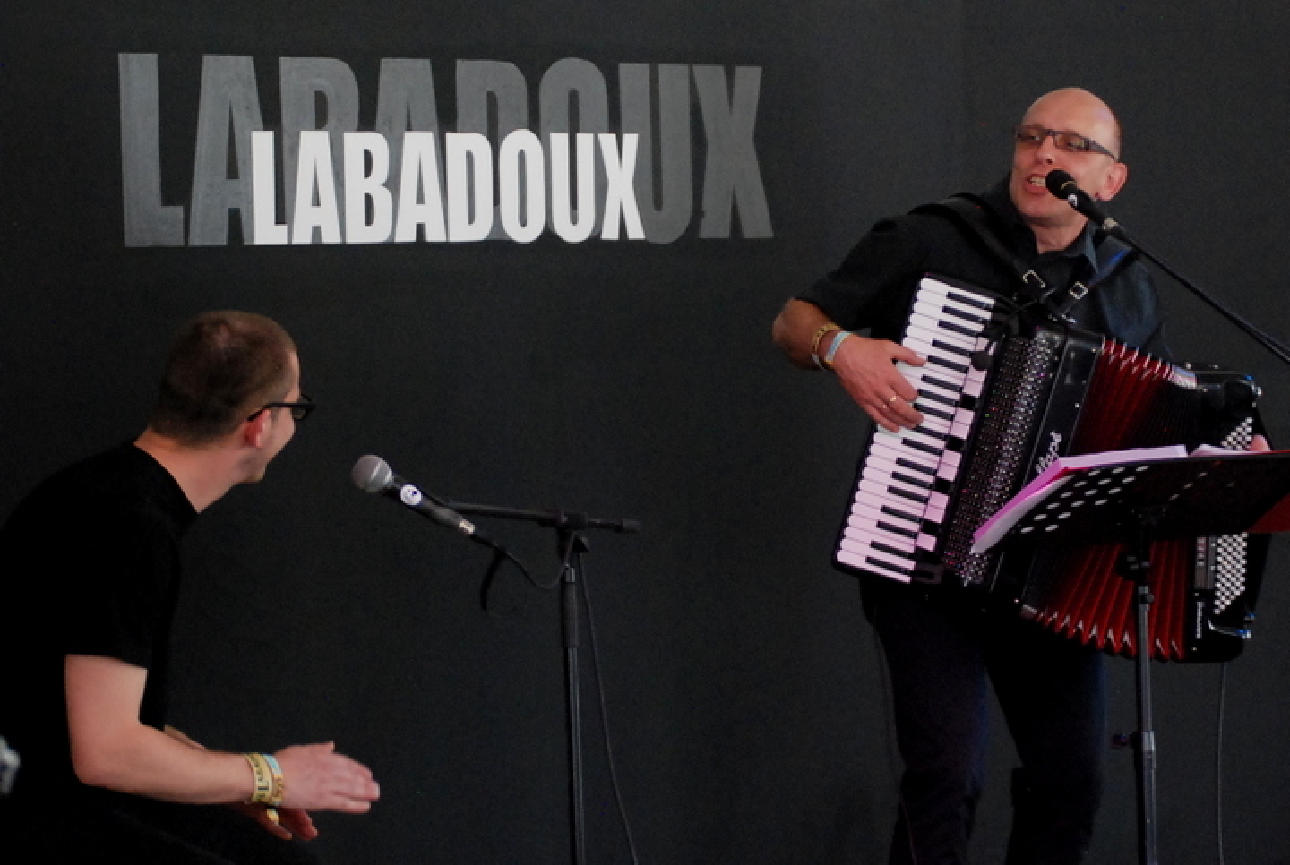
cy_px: 432
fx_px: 4308
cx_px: 645
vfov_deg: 11.5
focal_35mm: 120
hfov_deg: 17.0
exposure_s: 1/400
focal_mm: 80
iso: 1600
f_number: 2.8
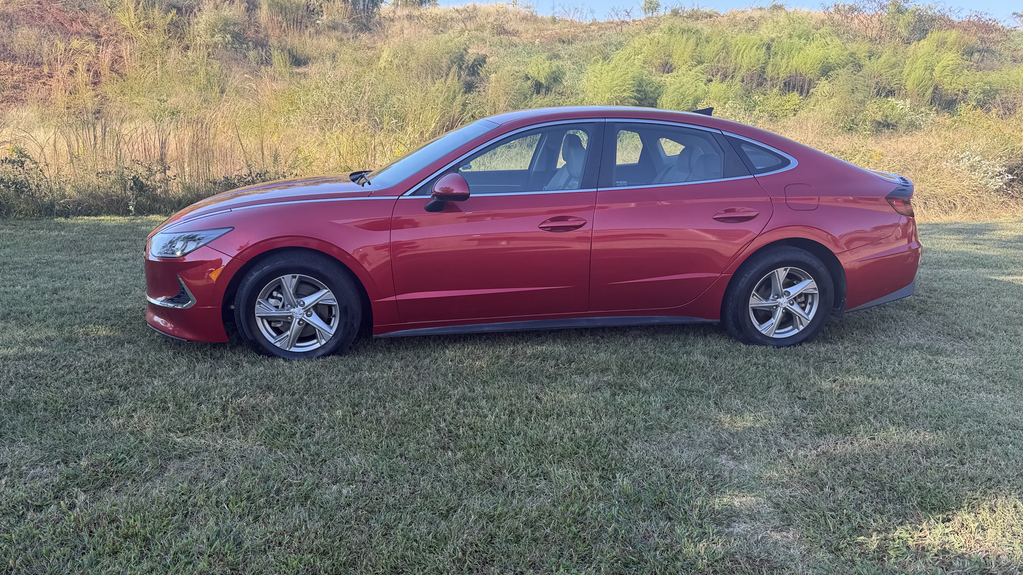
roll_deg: +2.1
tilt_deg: -16.2
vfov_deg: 42.7
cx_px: 509
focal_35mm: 27
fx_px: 732
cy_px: 338
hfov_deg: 69.9
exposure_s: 1/735
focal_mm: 6.76
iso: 80
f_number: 1.78
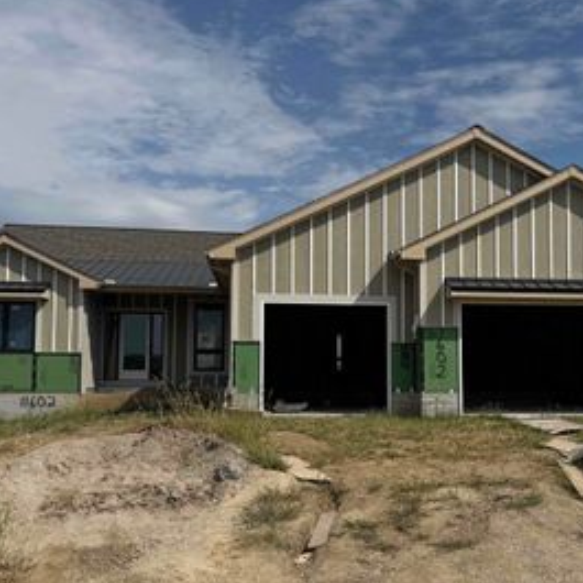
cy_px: 329
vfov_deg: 41.8
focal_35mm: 40
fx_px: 762
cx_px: 387
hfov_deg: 41.3
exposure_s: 1/10417
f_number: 1.78
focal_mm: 6.76
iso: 80
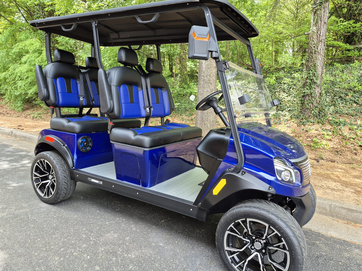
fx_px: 241
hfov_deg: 73.9
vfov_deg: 58.9
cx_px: 181
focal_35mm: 23
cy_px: 136
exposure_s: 1/180
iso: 80
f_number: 1.8
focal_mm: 5.4
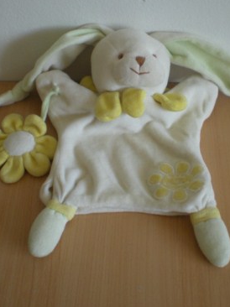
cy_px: 132
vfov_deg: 35.5
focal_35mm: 54
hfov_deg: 27.0
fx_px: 479
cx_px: 135
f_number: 3.1
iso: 158
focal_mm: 6.3
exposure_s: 1/58.8
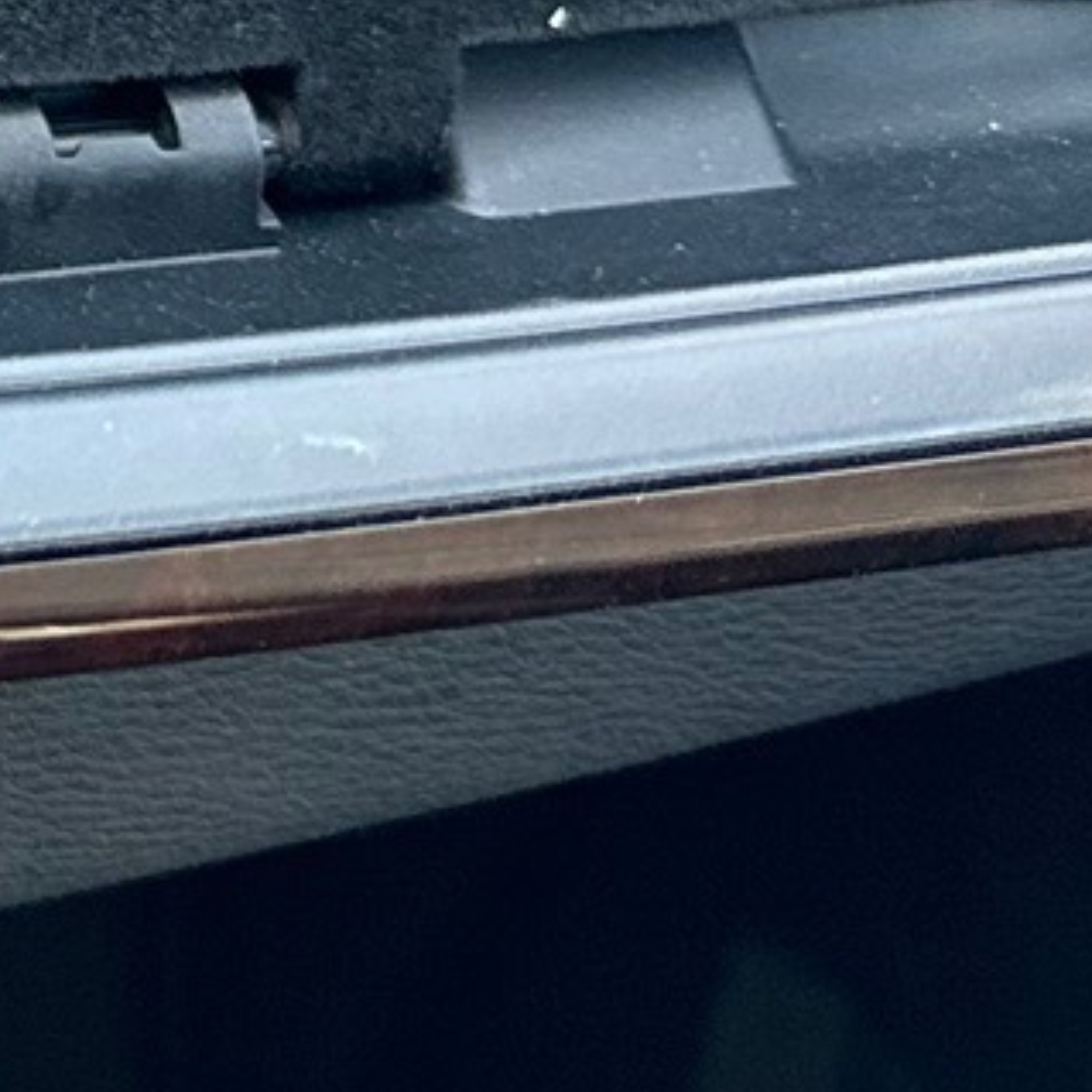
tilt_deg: -33.3
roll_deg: -5.5
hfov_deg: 11.0
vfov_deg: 12.3
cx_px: -1523
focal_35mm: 134
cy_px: -623
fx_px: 4783
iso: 200
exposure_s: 1/199
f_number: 1.78
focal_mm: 6.76
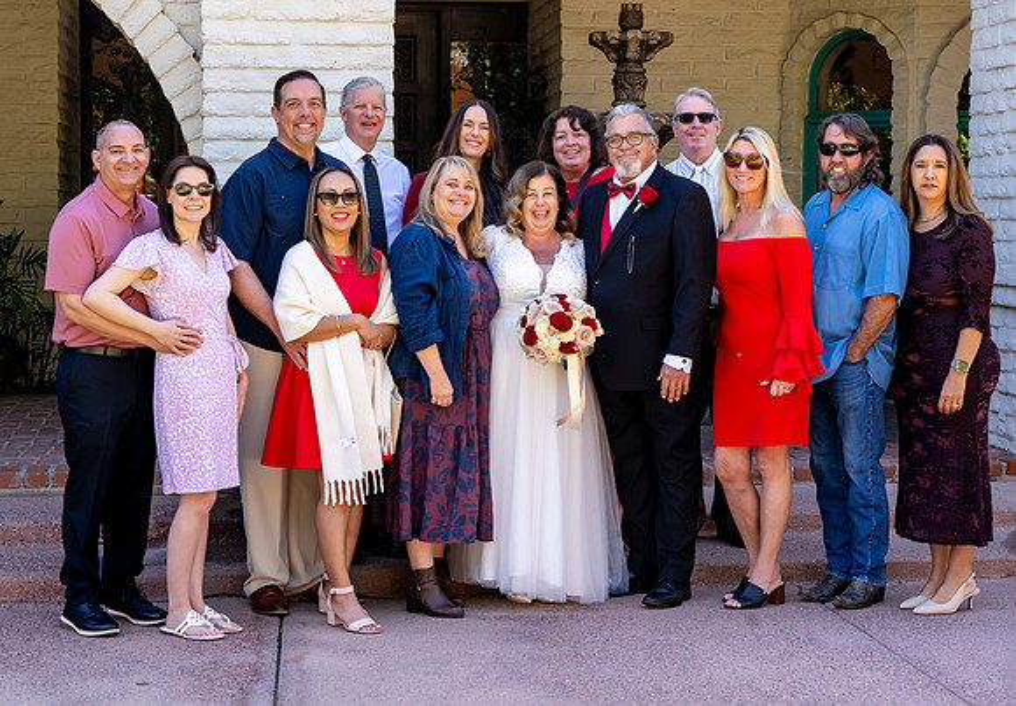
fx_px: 2090
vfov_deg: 19.2
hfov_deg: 27.3
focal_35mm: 73
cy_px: 348
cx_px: 478
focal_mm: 70
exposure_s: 1/250
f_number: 7.1
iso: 400
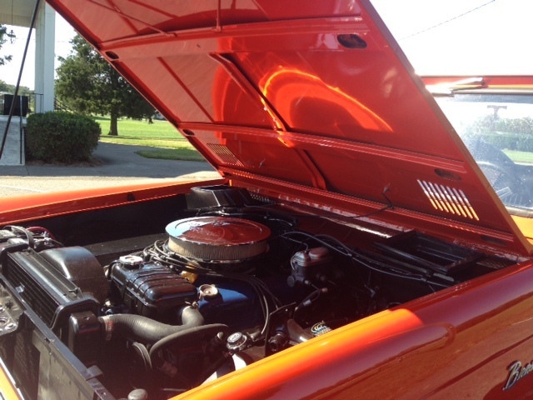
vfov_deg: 42.9
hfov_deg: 55.4
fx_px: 508
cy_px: 200
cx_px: 266
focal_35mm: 33
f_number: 2.4
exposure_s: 1/382
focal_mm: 4.12
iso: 50
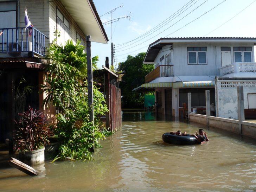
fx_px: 214
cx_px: 128
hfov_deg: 61.7
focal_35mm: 29
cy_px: 96
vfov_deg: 48.2
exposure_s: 1/200
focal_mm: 5.1
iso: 100
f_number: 5.6
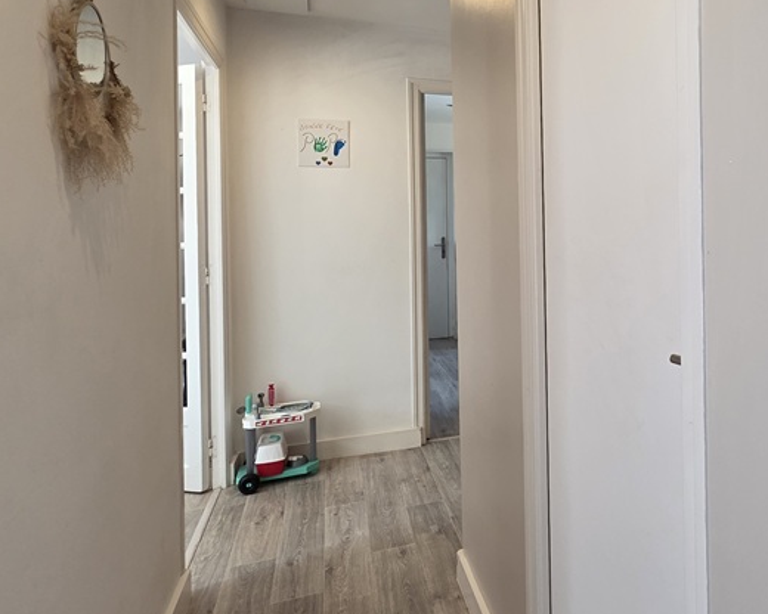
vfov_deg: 56.0
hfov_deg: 64.1
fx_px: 568
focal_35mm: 25
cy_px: 223
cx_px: 576
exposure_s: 1/100
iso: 125
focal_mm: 2.2
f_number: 1.9
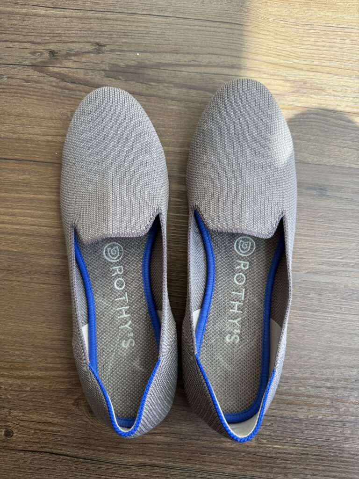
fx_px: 332
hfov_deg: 56.8
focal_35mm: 24
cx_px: 180
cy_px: 240
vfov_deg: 71.6
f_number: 1.78
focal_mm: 6.76
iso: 64
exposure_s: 1/125
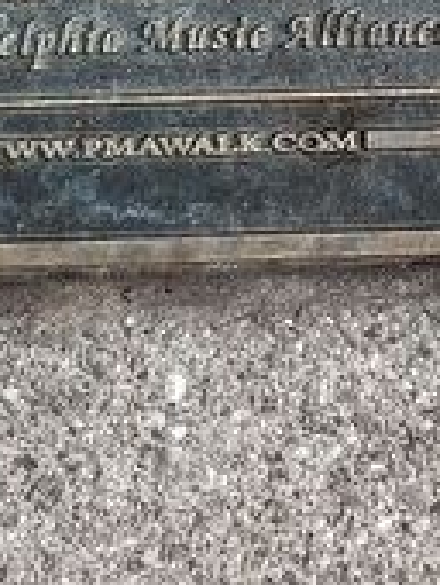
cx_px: 113
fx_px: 2062
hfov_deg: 12.1
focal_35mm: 122
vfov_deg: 14.4
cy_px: -434
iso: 50
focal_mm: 5.1
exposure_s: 1/1422
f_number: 1.6
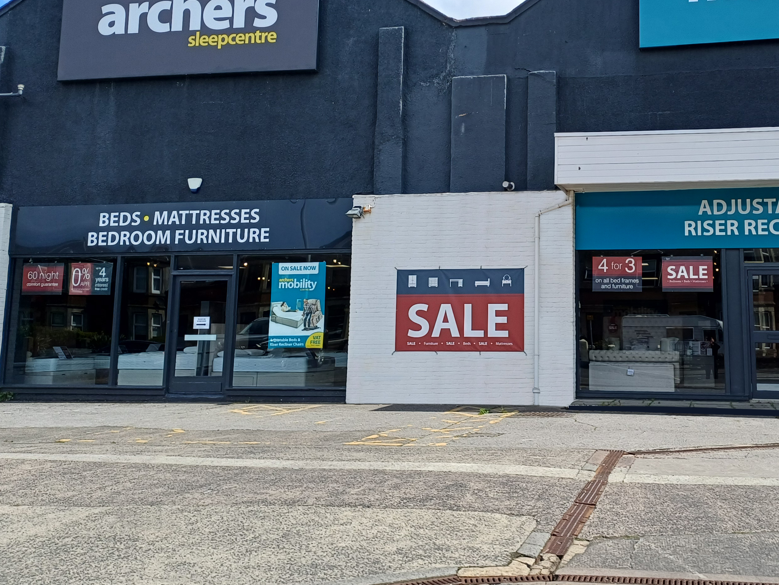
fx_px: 900
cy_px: 224
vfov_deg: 35.8
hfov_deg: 45.8
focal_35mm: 40
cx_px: 540
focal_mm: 4.65
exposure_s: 1/1095
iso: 50
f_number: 1.8
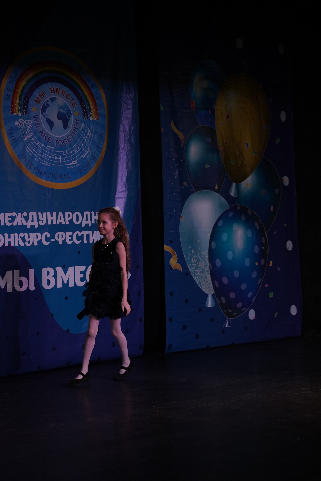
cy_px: 240
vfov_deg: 26.3
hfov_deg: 17.7
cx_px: 160
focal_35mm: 77
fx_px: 1030
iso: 1600
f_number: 4
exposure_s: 1/400
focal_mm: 77
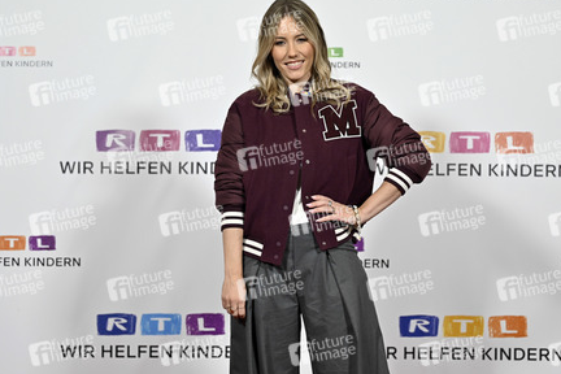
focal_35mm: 73
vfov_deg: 18.7
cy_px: 188
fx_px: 1137
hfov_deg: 27.7
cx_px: 288
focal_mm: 70
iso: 1000
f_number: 2.8
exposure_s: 1/640
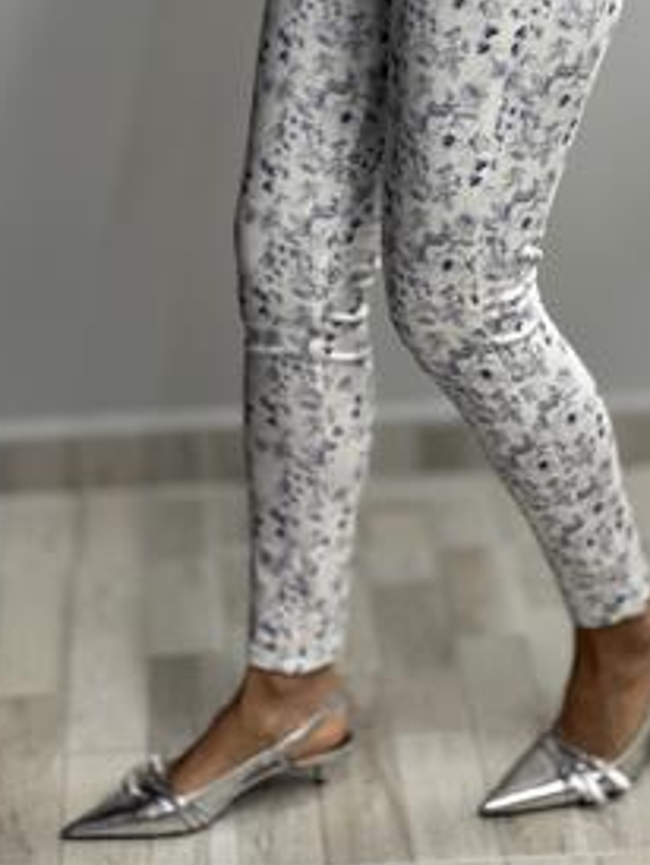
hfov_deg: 12.8
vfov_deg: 16.9
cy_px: 219
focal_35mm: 116
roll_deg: +1.2
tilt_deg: -18.2
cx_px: 394
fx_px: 2900
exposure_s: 1/50
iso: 125
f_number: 2.8
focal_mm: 9
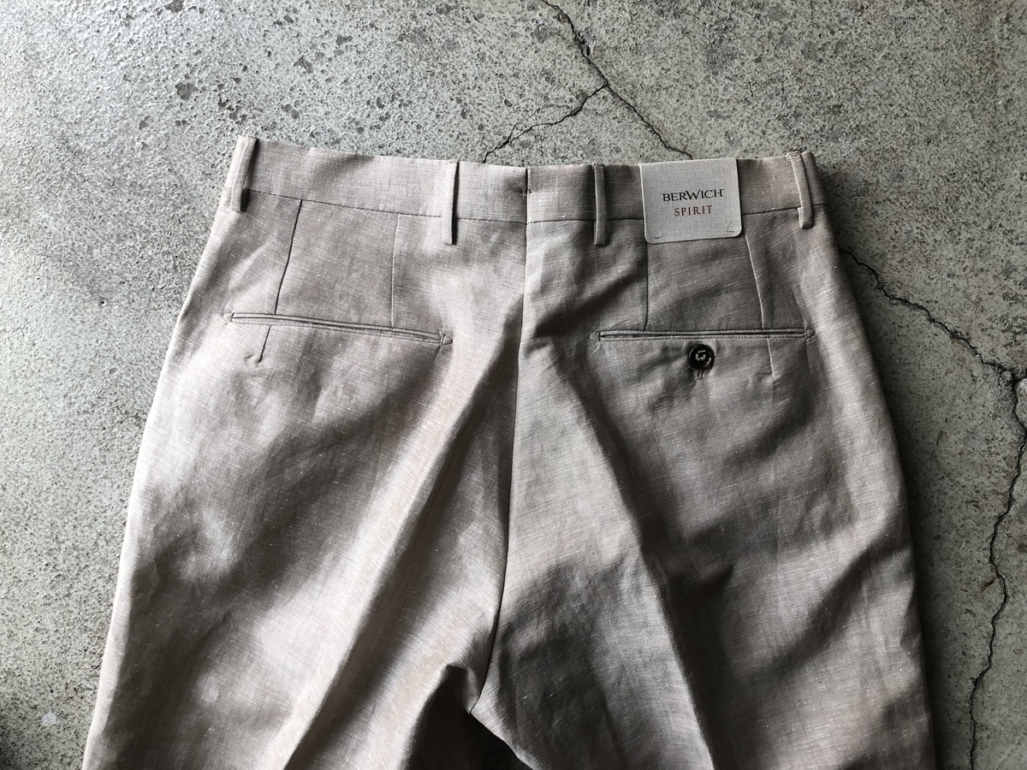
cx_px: 514
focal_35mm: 28
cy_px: 385
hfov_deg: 63.4
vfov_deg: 49.7
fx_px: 831
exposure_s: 1/30
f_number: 1.8
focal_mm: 4
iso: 25
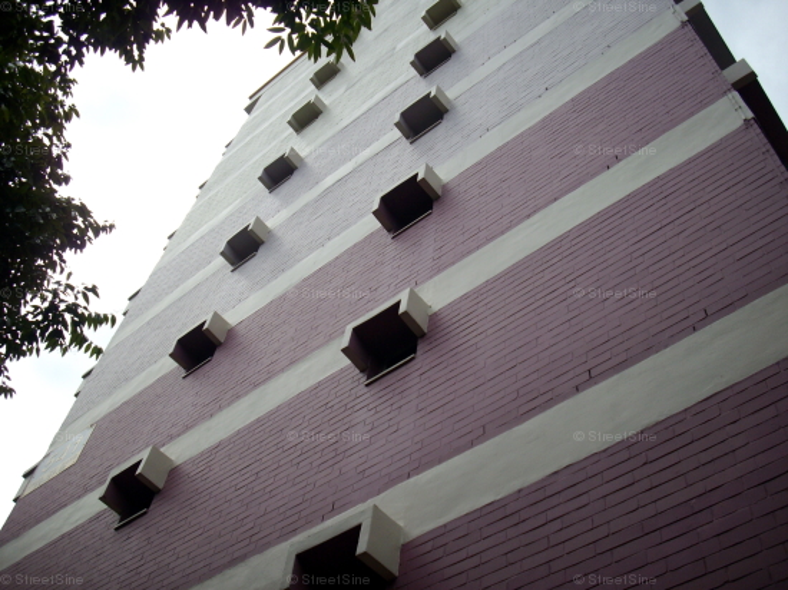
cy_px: 295
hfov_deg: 50.2
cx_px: 394
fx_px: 842
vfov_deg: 38.6
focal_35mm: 37
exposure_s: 1/500
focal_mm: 6.2
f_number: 5.6
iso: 80
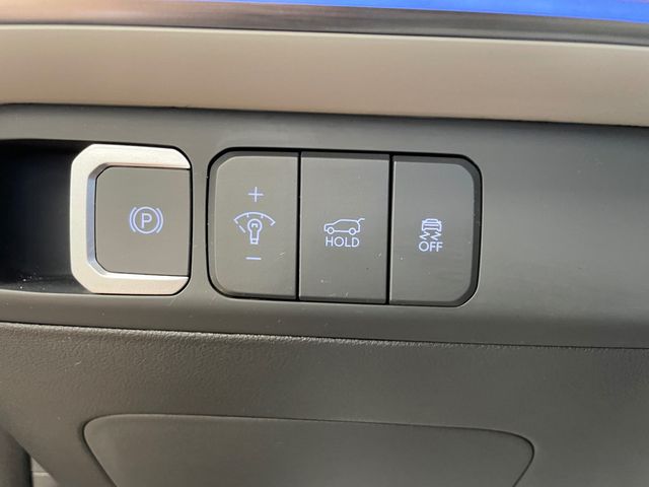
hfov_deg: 67.3
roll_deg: -2.3
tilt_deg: -10.3
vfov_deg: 53.1
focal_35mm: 26
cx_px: 324
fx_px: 487
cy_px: 244
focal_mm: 4.2
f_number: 1.6
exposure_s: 1/40
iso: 400
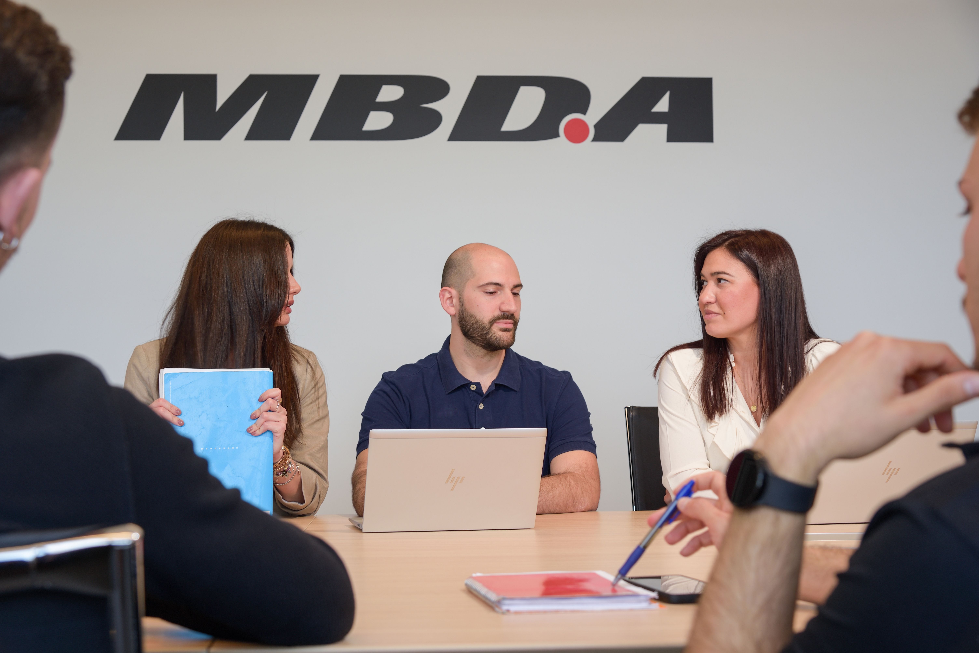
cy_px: 326
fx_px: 1360
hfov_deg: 39.6
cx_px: 490
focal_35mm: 50
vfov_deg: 27.0
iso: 100
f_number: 5.6
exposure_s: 1/45
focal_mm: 50
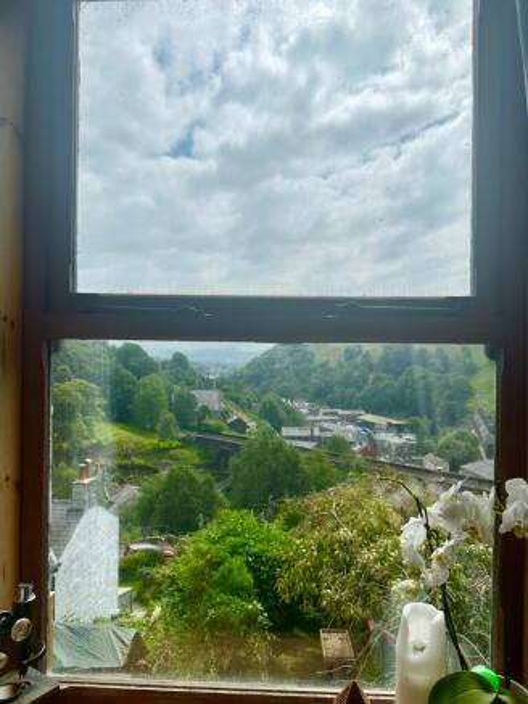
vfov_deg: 71.6
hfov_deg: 56.8
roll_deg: -1.1
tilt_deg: +1.8
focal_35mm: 24
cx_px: 264
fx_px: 488
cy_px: 352
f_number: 1.78
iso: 80
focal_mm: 6.86
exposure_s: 1/10753
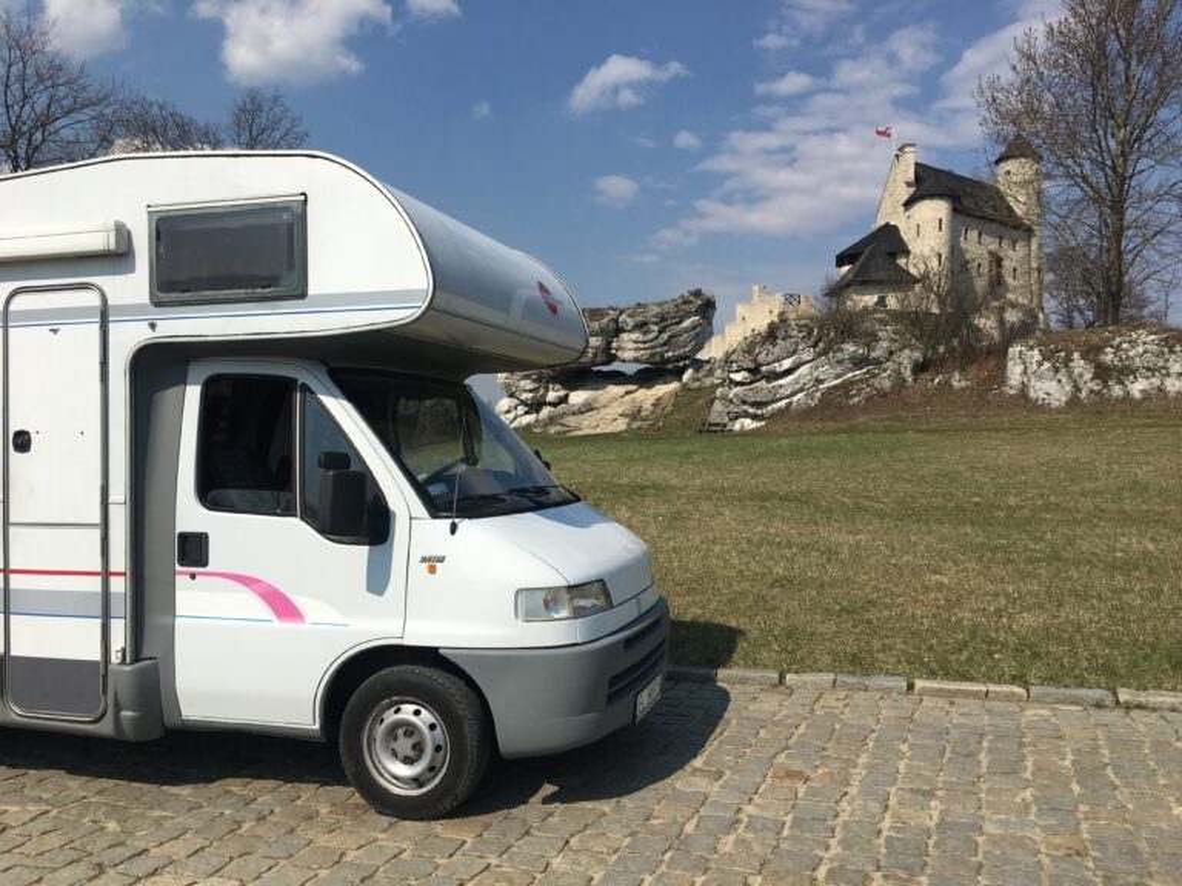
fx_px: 990
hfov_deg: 61.7
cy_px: 443
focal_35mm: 29
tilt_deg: +0.7
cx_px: 591
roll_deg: -0.1
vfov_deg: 48.2
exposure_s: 1/3846
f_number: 2.2
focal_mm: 4.15
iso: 25
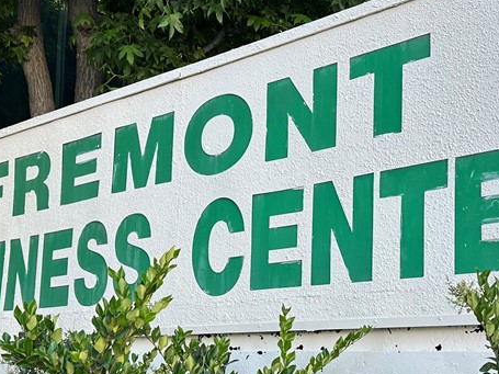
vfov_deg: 26.7
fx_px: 778
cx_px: 286
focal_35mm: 54
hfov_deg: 35.5
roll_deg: -0.2
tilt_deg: +8.2
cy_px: 275
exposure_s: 1/574
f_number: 1.78
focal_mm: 6.86
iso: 80
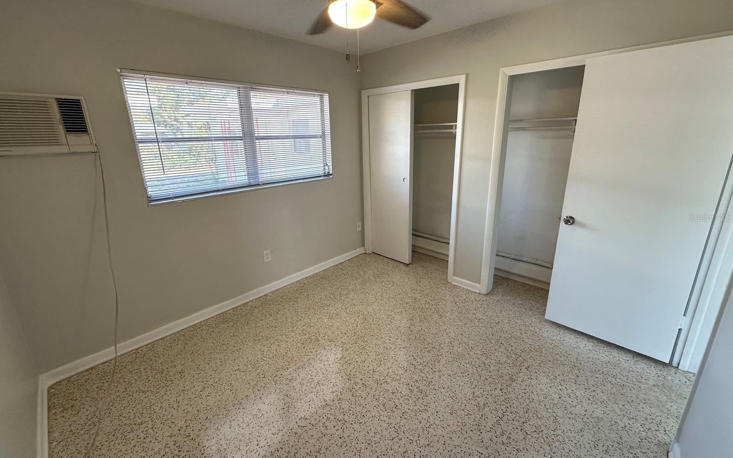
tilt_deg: -15.7
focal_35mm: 15
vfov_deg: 74.7
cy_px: 217
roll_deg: +1.0
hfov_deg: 101.5
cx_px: 363
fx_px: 300
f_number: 2.2
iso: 100
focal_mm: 2.22
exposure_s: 1/120
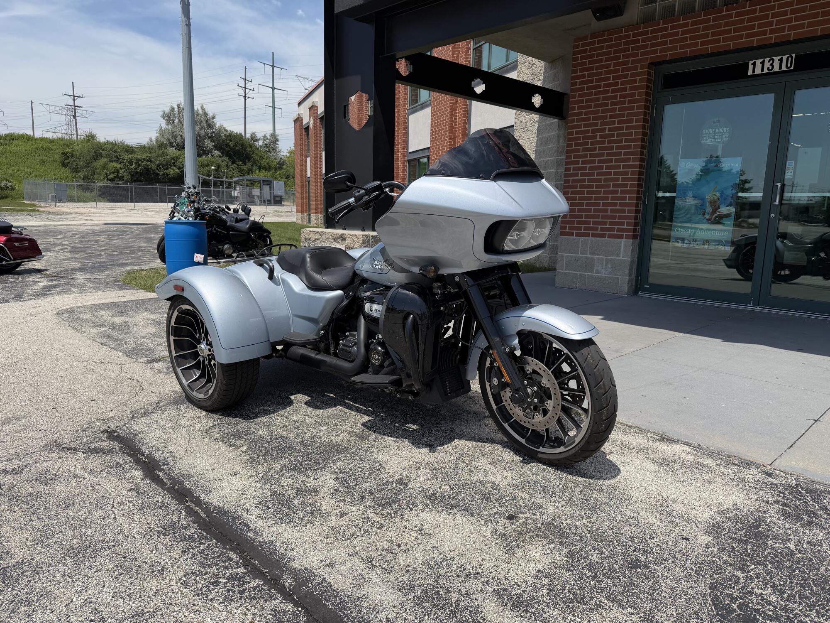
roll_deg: -3.3
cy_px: 312
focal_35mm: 24
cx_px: 415
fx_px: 575
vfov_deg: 56.8
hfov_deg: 71.6
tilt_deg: -10.4
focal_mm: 6.76
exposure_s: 1/5714
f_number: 1.78
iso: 80
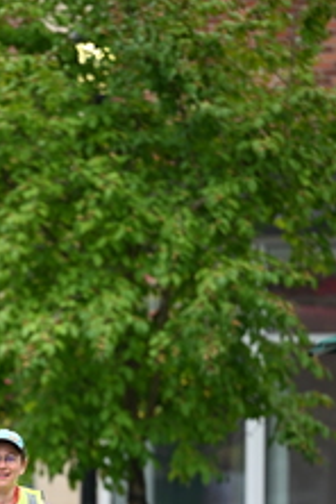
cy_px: 484
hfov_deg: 3.1
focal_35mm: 446
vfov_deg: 4.6
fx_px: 6244
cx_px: -37
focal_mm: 180
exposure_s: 1/1250
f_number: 2.8
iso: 400
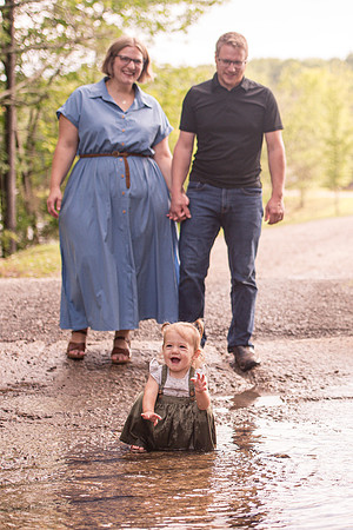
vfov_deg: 19.0
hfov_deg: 12.6
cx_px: 344
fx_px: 1584
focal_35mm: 108
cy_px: 266
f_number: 3.2
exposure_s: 1/1000
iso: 400
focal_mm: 70
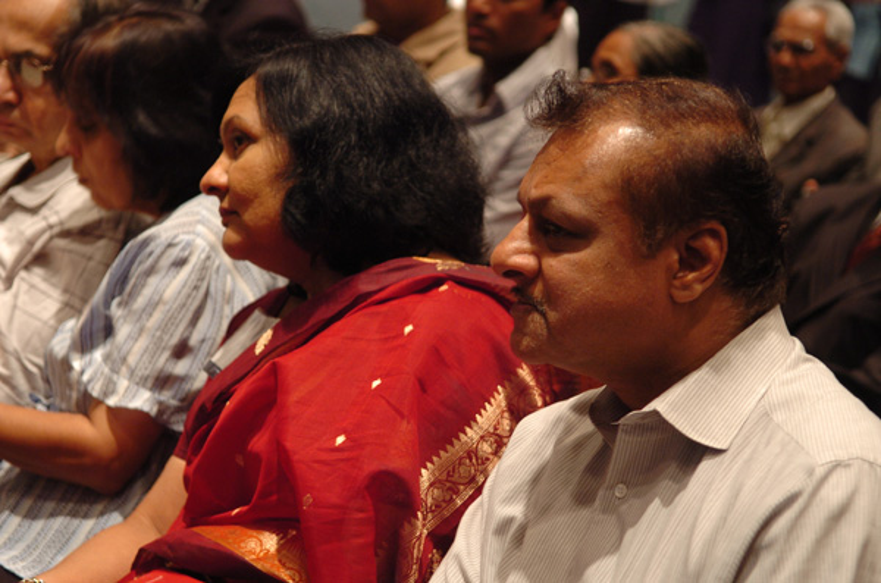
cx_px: 440
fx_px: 2014
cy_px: 292
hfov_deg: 24.7
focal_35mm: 82
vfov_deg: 16.5
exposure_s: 1/15
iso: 400
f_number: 3.2
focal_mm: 55
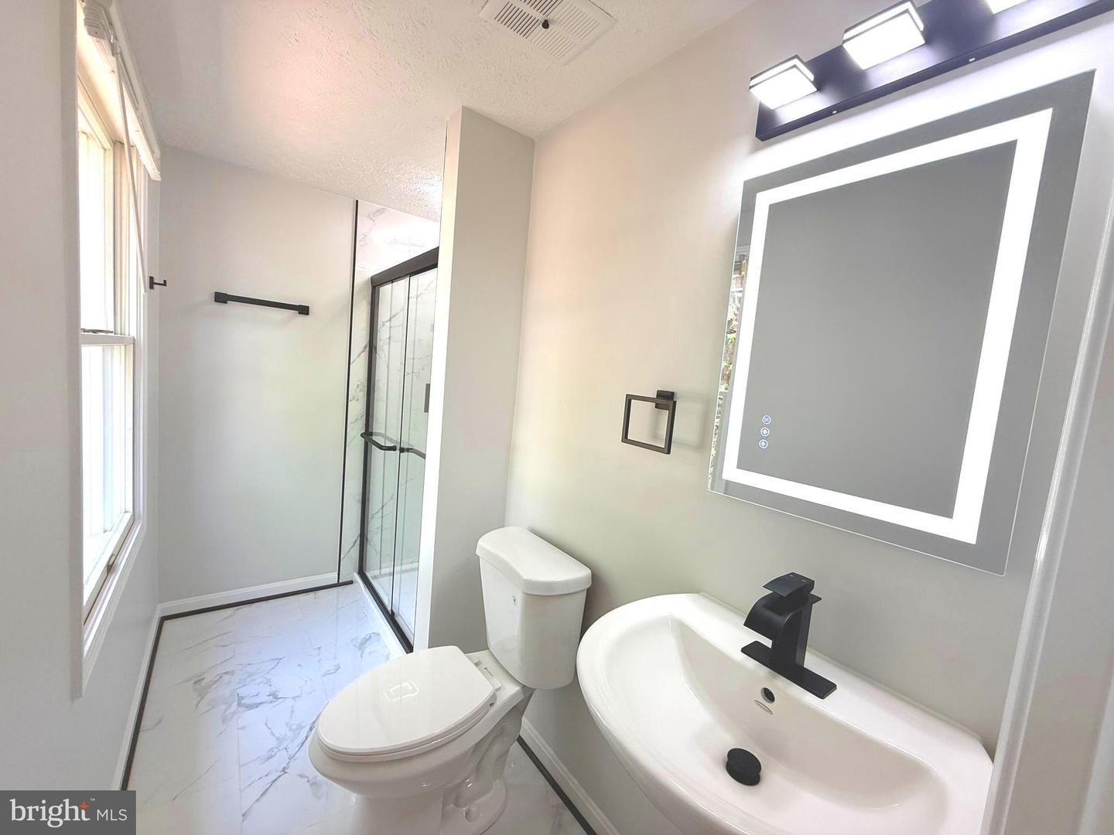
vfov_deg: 85.7
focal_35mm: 14
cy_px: 418
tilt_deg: -4.8
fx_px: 451
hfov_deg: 102.1
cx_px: 557
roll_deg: -5.0
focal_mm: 2.22
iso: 80
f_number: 2.2
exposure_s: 1/99
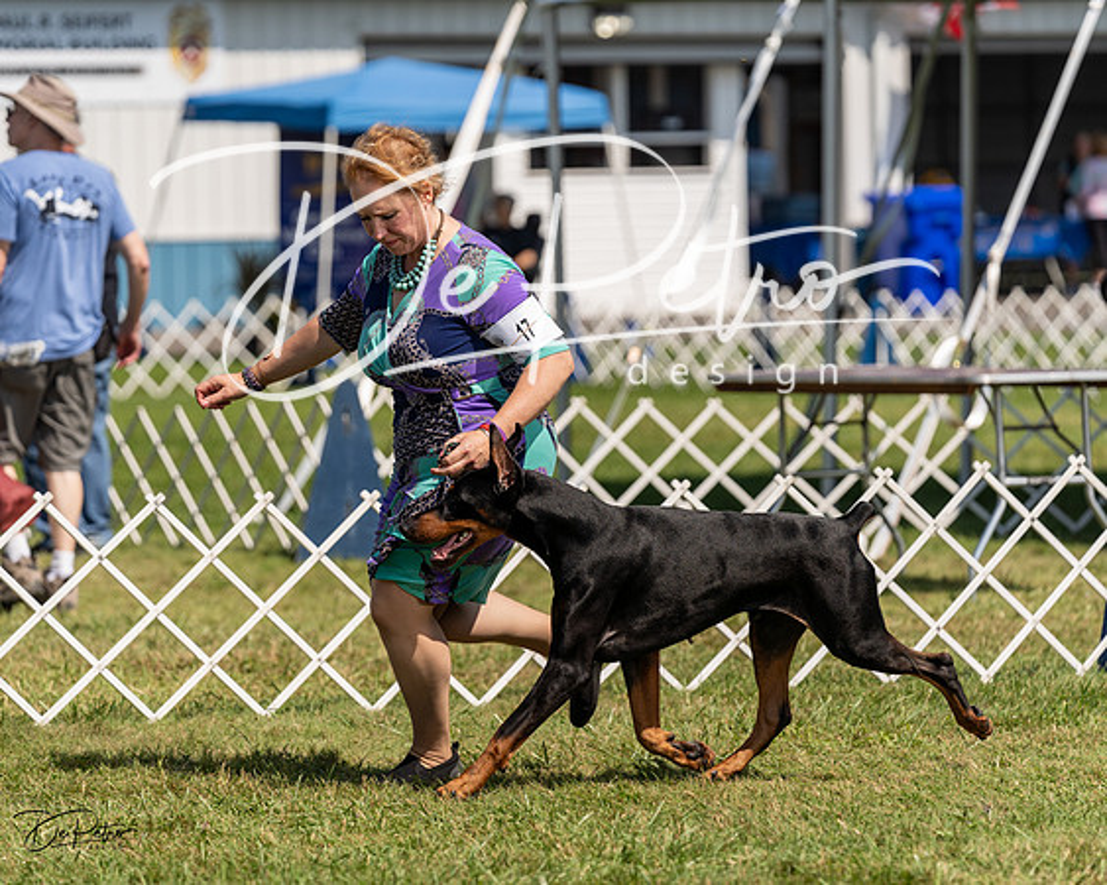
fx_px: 6860
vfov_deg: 7.4
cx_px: 554
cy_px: 442
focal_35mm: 209
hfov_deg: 9.2
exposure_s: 1/2000
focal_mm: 186
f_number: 4
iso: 200
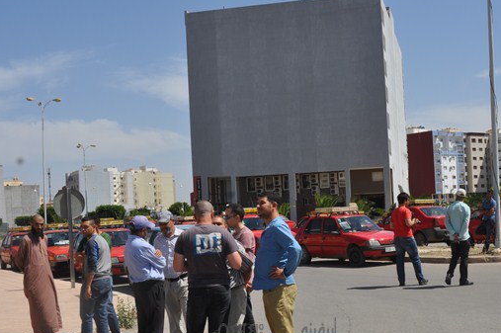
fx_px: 737
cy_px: 191
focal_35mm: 53
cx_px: 275
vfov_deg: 25.4
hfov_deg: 37.5
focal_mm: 28
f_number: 10
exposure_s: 1/400
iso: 200
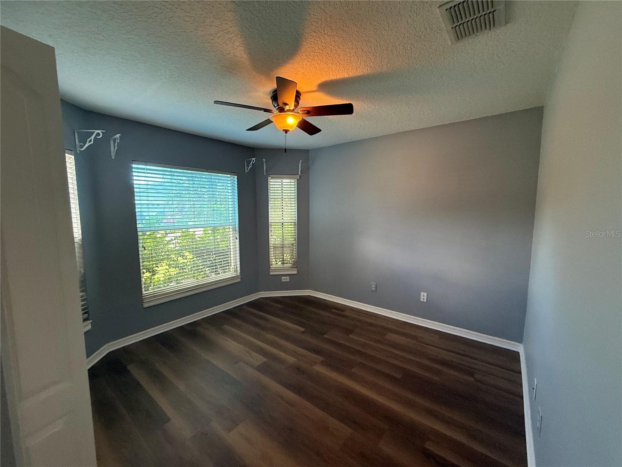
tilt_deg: -6.0
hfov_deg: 102.1
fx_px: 252
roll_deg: -0.2
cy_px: 234
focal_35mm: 14
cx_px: 311
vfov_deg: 85.7
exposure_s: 1/60
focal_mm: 2.22
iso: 400
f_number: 2.2
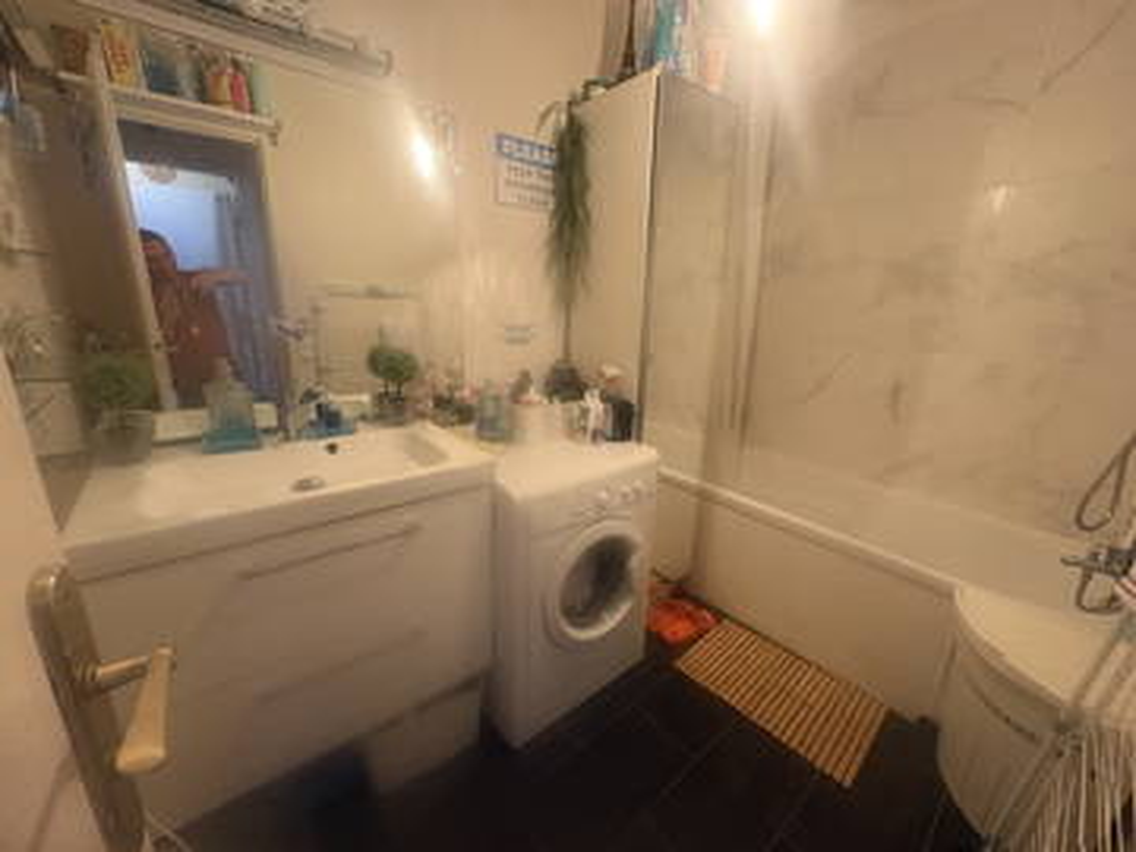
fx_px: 459
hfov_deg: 102.1
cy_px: 426
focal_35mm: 14
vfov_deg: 85.7
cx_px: 568
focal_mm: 2.22
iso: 500
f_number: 2.2
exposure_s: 1/50
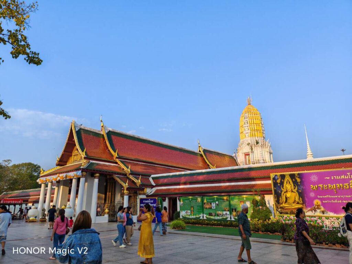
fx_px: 254
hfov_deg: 69.4
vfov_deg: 54.9
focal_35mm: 25
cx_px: 176
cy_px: 132
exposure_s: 1/720
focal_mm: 5.3
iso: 50
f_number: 1.9
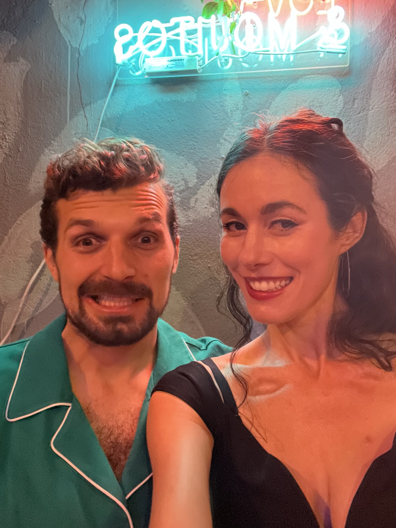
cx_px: 198
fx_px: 458
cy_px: 264
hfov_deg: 46.8
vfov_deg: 60.0
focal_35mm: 30
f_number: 2.2
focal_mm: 2.71
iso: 2000
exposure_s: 1/15
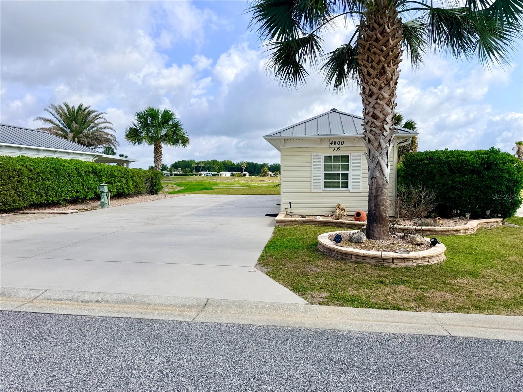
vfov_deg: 56.8
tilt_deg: -0.6
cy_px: 196
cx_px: 262
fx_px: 363
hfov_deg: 71.6
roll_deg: +1.4
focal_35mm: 24
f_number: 1.78
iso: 80
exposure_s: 1/6173
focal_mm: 6.76
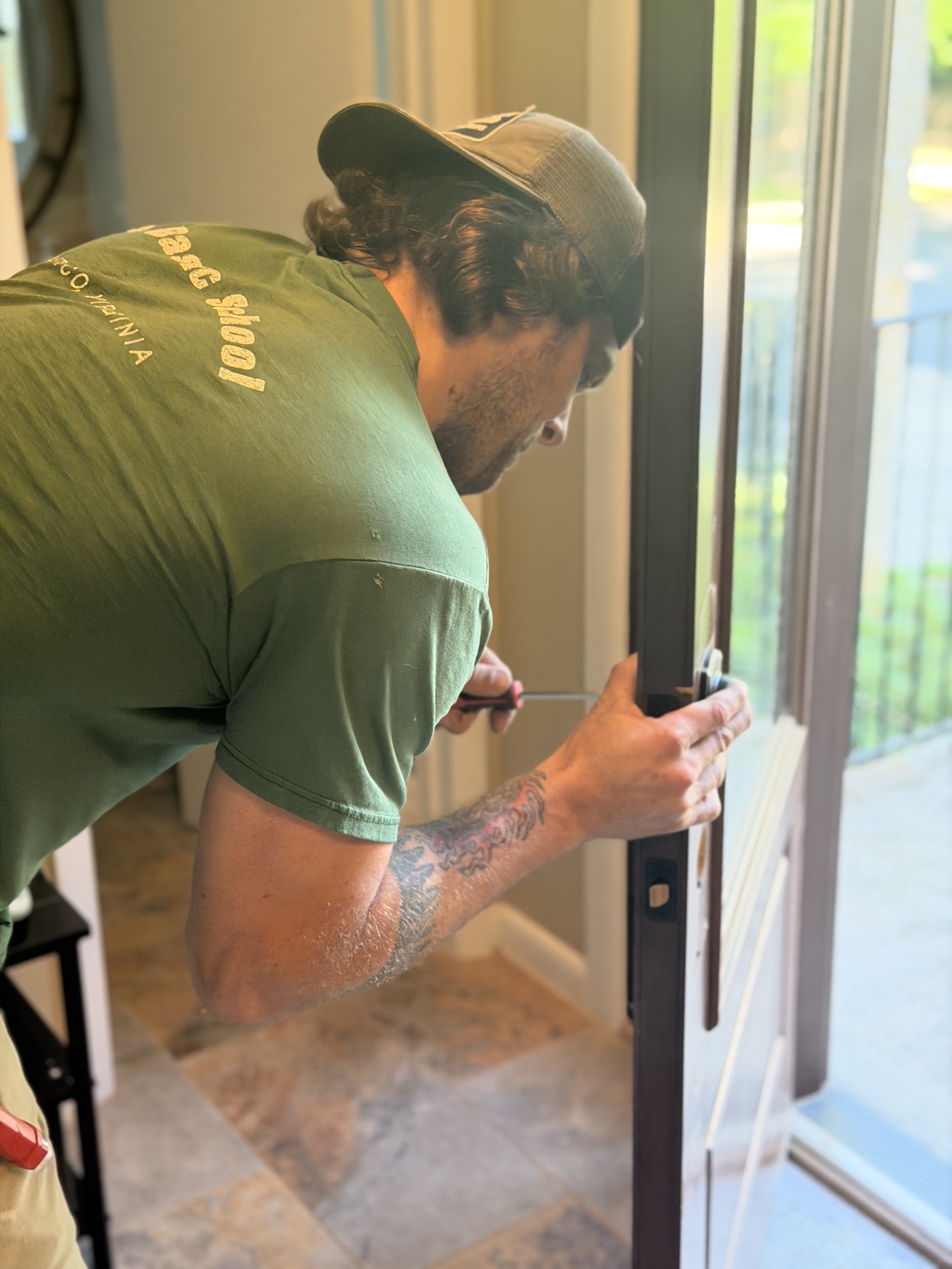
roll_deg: +0.4
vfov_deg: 39.7
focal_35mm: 48
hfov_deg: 30.3
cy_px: 634
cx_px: 476
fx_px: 1760
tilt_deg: -22.2
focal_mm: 6.76
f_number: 1.78
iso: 200
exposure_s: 1/40
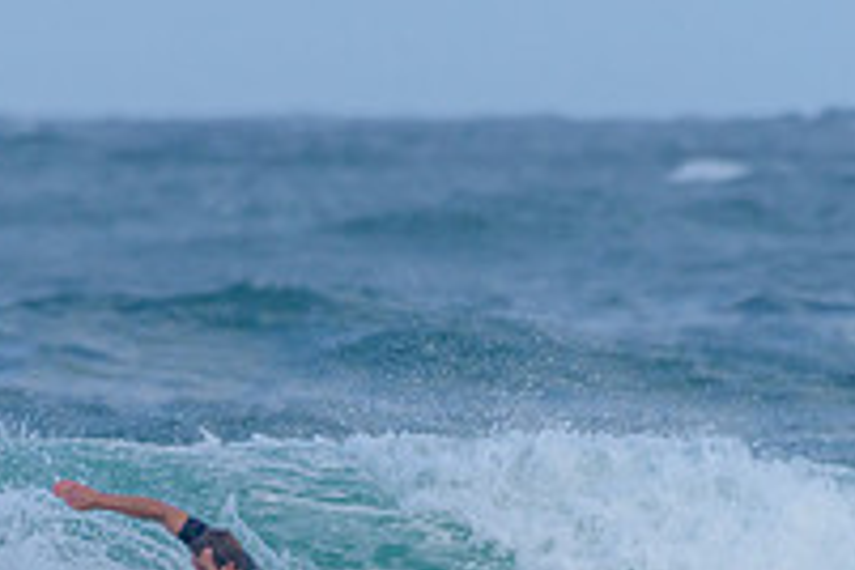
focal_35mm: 1769
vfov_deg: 0.8
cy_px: 640
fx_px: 42010
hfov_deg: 1.2
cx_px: -12
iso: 360
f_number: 5.6
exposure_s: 1/2000
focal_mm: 500
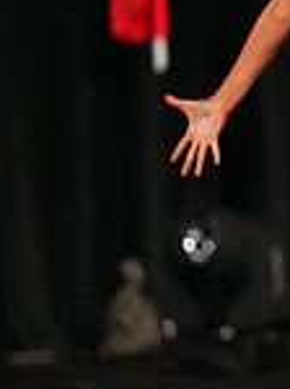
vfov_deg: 1.8
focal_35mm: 1116
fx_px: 12502
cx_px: 722
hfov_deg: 1.3
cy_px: 58
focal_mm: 300
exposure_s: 1/1250
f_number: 3.5
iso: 16000
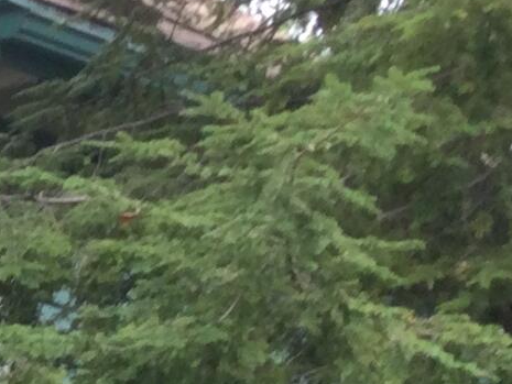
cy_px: 330
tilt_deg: +12.3
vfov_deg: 7.4
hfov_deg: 8.6
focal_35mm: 200
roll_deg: -0.7
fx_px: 2959
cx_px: -875
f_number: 2.4
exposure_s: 1/60
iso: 32
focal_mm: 3.3
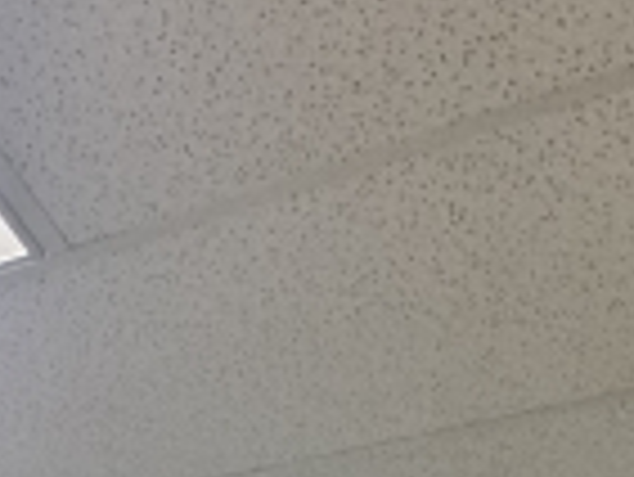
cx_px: -25
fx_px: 1210
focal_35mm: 66
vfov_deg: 15.7
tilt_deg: -3.8
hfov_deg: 27.4
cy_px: 1040
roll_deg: +0.6
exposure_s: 1/120
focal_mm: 2.22
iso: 320
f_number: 2.2
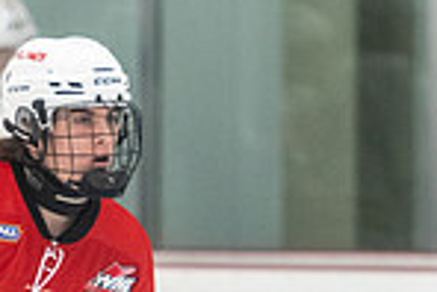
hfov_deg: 2.5
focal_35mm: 838
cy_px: 633
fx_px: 10182
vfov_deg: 1.6
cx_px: 3
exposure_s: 1/800
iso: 3200
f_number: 2.8
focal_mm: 150
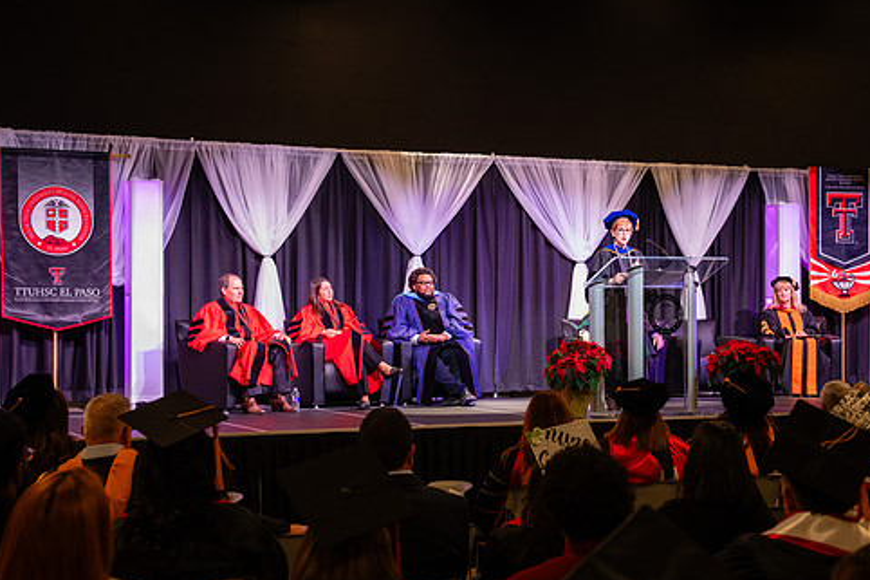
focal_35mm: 64
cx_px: 482
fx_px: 1546
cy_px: 328
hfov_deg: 31.4
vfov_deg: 21.2
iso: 2000
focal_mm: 52
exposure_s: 1/125
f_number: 5.6
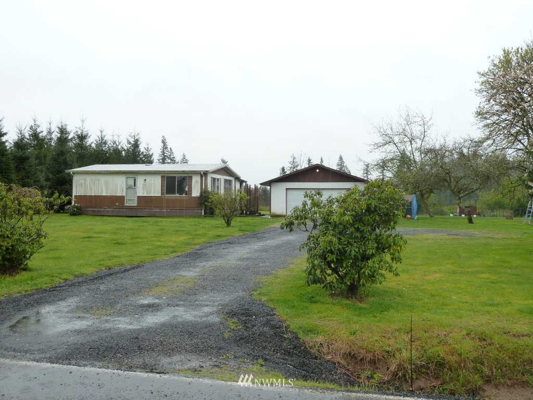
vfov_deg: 44.2
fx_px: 493
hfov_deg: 56.8
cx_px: 266
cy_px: 200
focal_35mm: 32
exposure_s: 1/80
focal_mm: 5.3
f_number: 3.5
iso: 125
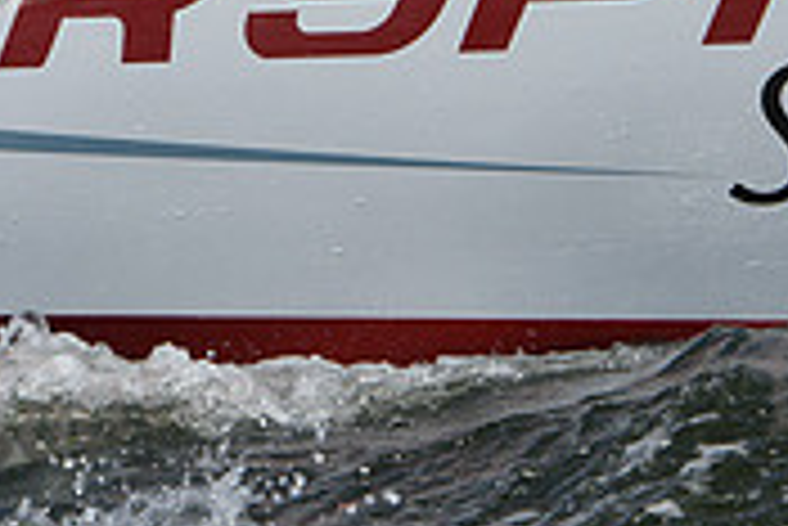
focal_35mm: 448
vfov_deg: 3.1
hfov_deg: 4.6
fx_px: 9814
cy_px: -312
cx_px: 531
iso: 320
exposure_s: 1/1250
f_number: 13
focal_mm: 135
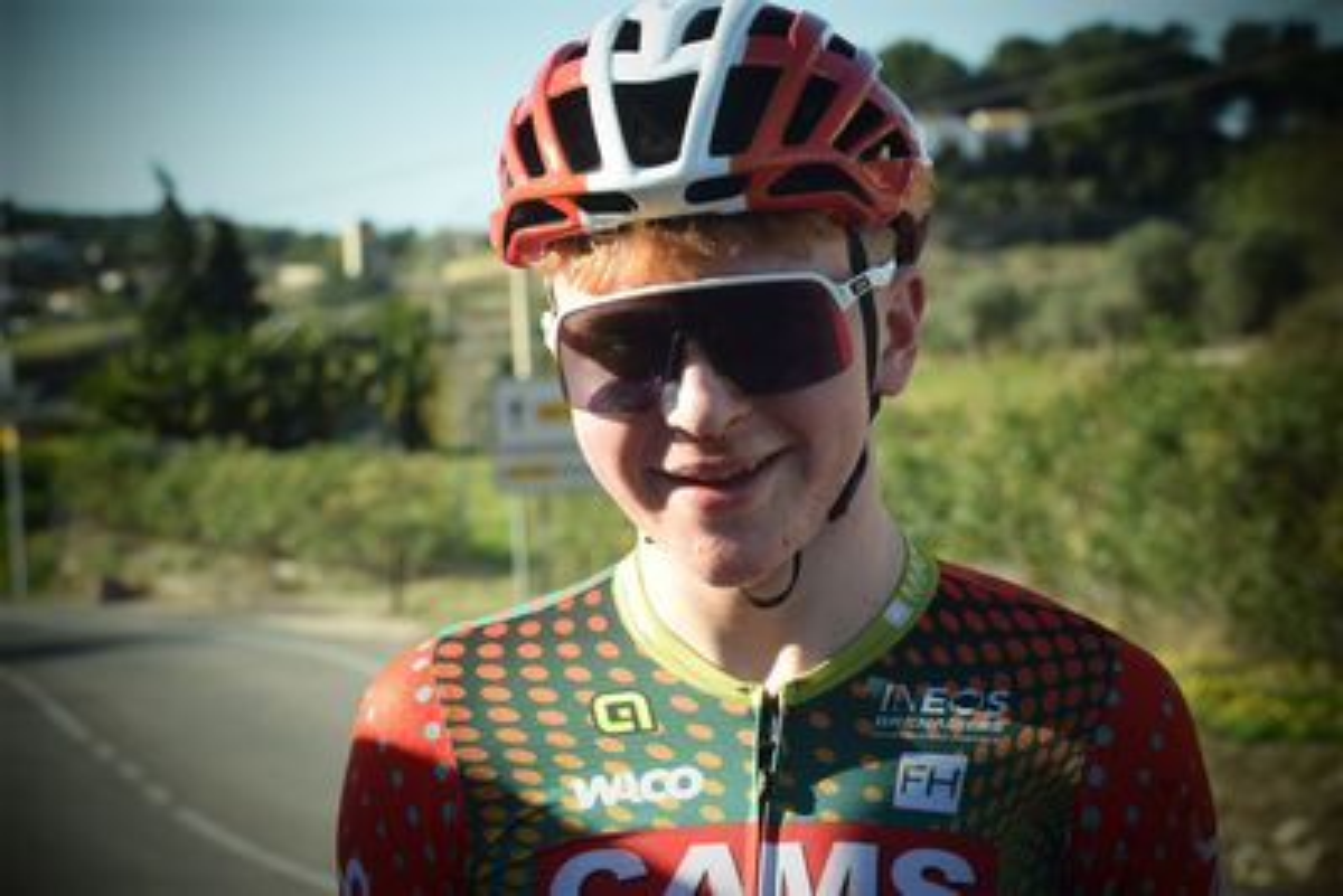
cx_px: 672
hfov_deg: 19.4
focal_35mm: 105
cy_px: 448
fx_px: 3918
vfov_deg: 13.1
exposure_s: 1/320
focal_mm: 70
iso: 200
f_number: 9
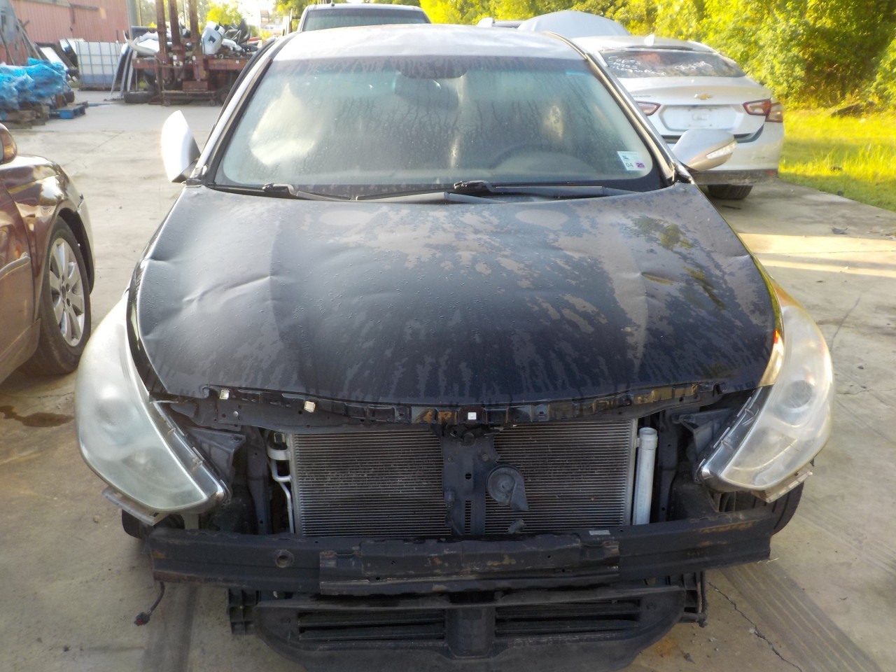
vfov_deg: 46.8
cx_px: 448
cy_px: 336
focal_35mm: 30
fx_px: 777
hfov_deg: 60.0
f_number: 3.3
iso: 125
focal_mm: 4.1
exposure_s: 1/125
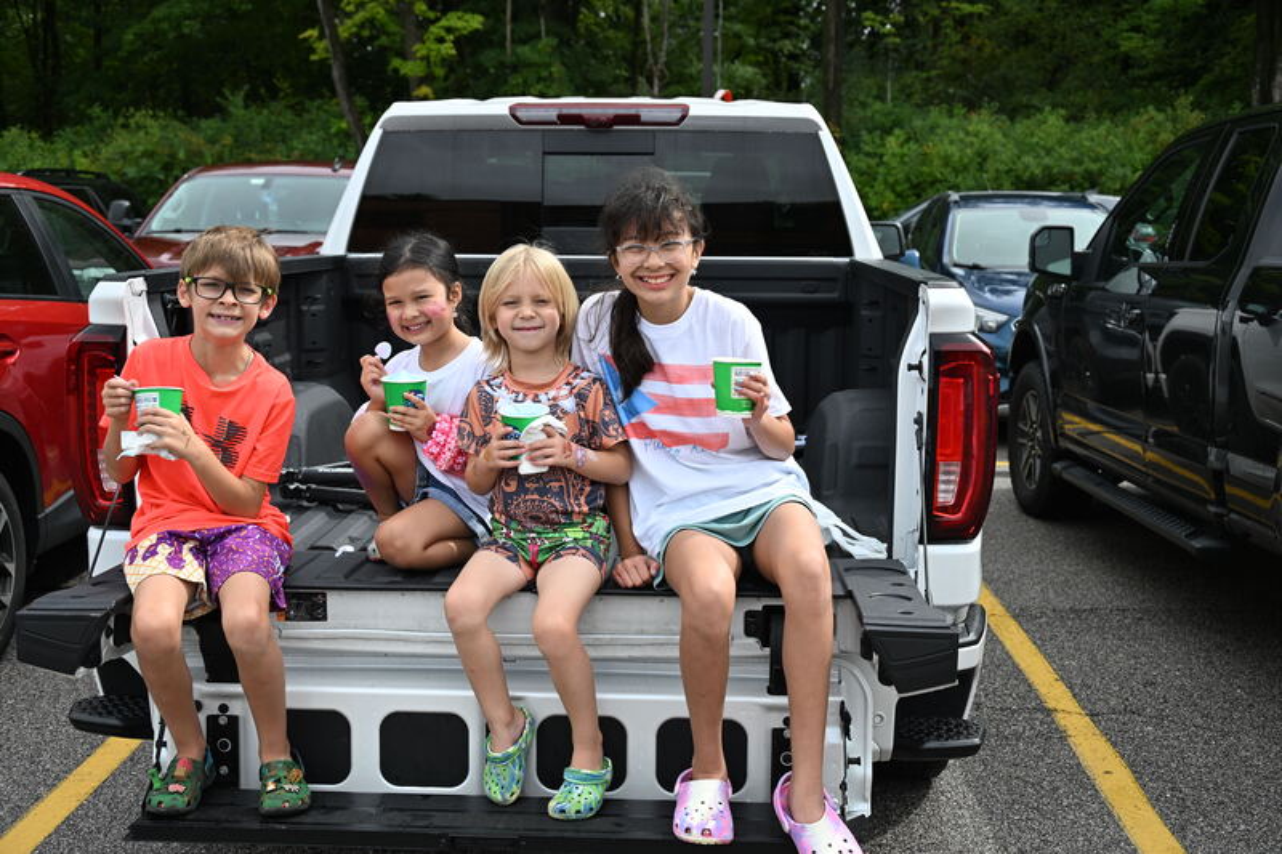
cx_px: 641
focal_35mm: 41
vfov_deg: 32.6
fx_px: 1460
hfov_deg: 47.4
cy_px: 427
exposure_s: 1/640
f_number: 5.6
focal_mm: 41
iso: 200
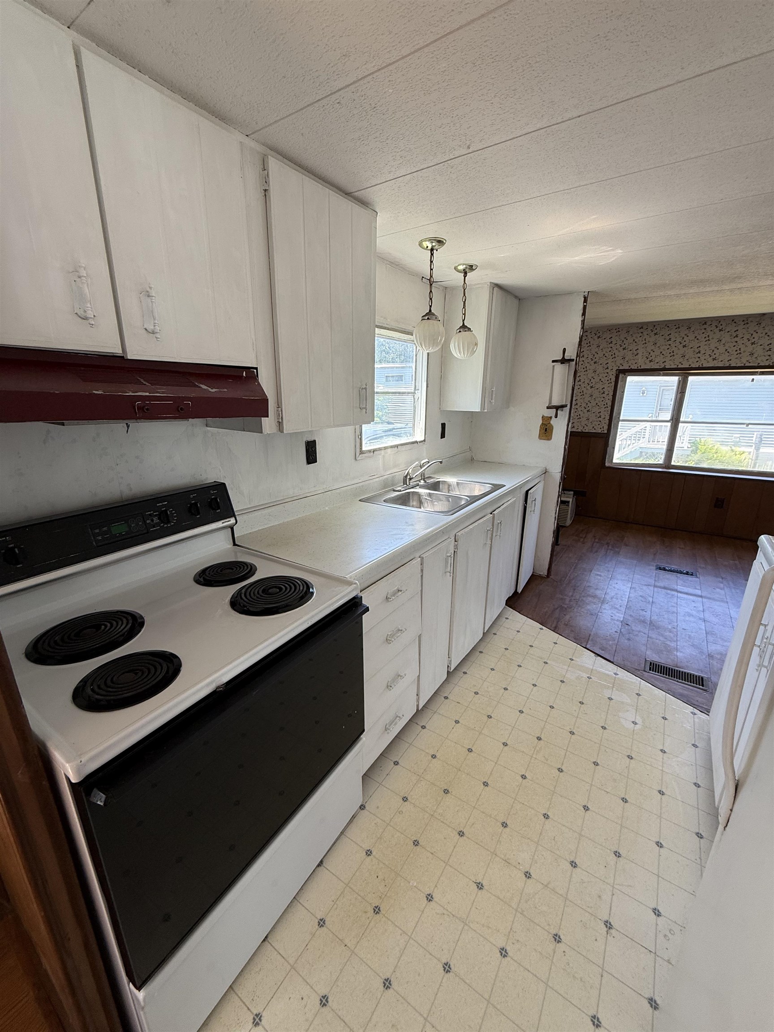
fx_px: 417
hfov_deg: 85.7
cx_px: 387
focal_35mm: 14
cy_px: 516
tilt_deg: -16.1
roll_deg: +0.1
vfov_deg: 102.1
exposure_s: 1/128
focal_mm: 2.22
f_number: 2.2
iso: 64
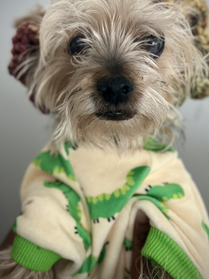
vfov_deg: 34.3
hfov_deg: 26.1
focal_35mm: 56
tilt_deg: -25.2
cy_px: 123
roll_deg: -0.9
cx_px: 107
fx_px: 451
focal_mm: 6.86
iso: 640
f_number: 1.78
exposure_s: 1/40
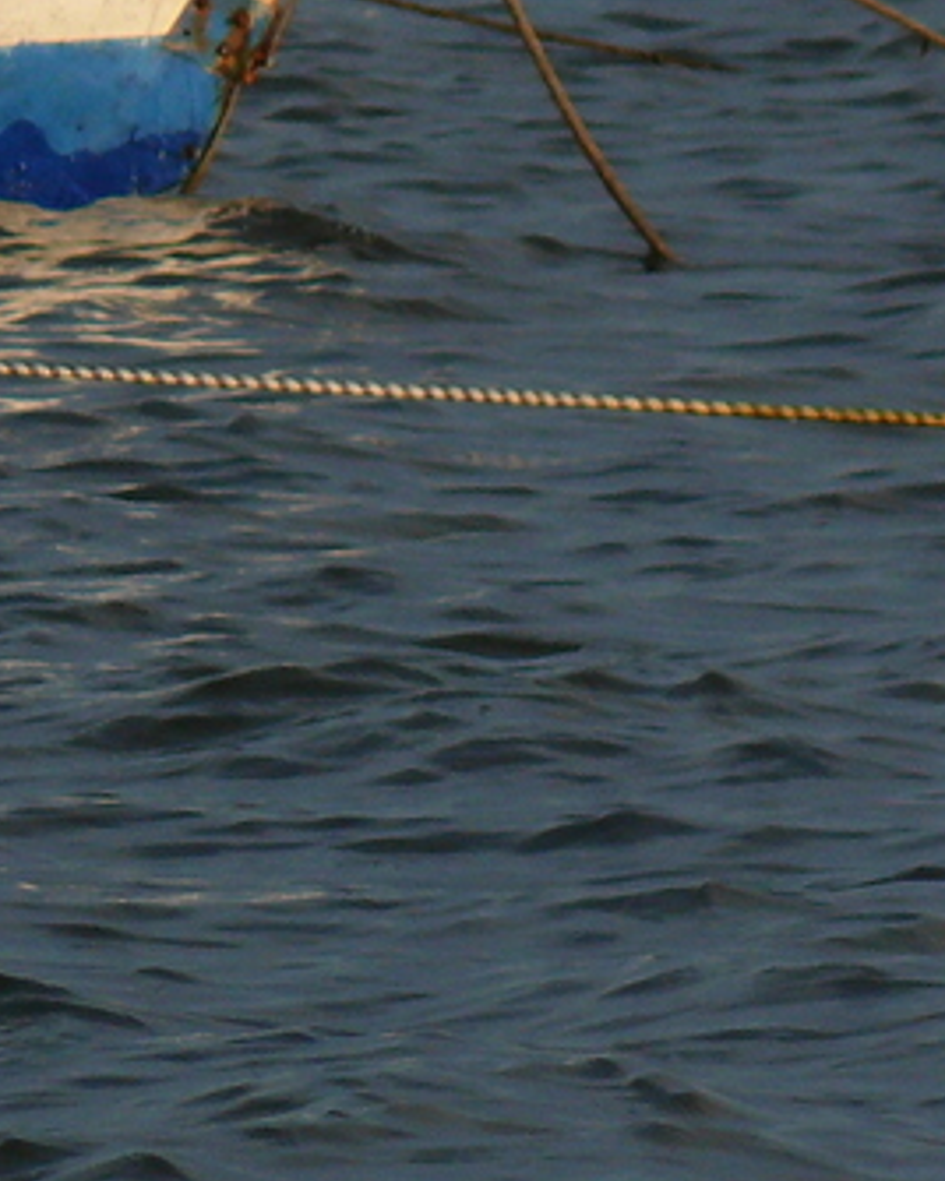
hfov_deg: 1.1
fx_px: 51322
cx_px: 1724
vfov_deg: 1.3
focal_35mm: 1468
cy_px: 786
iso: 100
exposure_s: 1/640
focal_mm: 88.8
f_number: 4.5
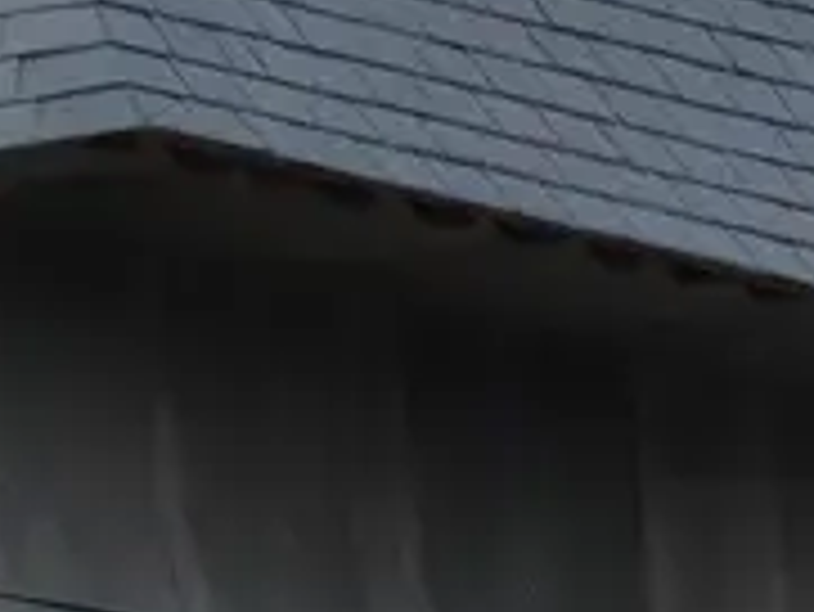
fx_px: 44167
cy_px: -428
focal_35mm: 1877
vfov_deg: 0.8
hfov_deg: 1.1
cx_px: -810
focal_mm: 47.6
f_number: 5.5
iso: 80
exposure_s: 1/320
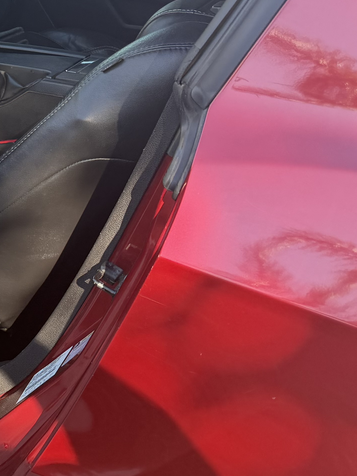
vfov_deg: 26.7
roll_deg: +3.7
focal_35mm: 72
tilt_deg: -27.5
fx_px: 990
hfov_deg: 16.6
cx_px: -308
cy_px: 130
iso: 80
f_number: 1.78
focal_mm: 6.76
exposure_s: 1/274
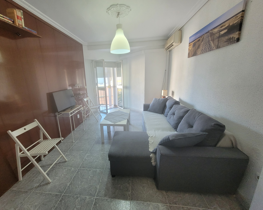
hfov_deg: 100.4
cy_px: 106
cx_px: 118
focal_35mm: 14
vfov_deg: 88.0
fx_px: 109
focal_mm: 1.74
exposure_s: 1/60
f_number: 2.2
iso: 250
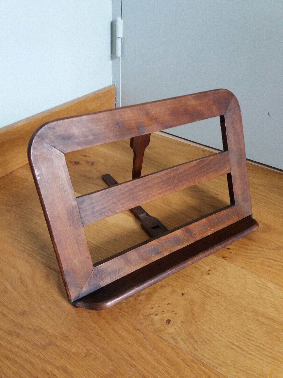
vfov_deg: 63.4
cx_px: 142
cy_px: 189
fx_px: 305
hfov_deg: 49.7
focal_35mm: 28
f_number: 1.9
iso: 160
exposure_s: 1/25
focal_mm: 3.7
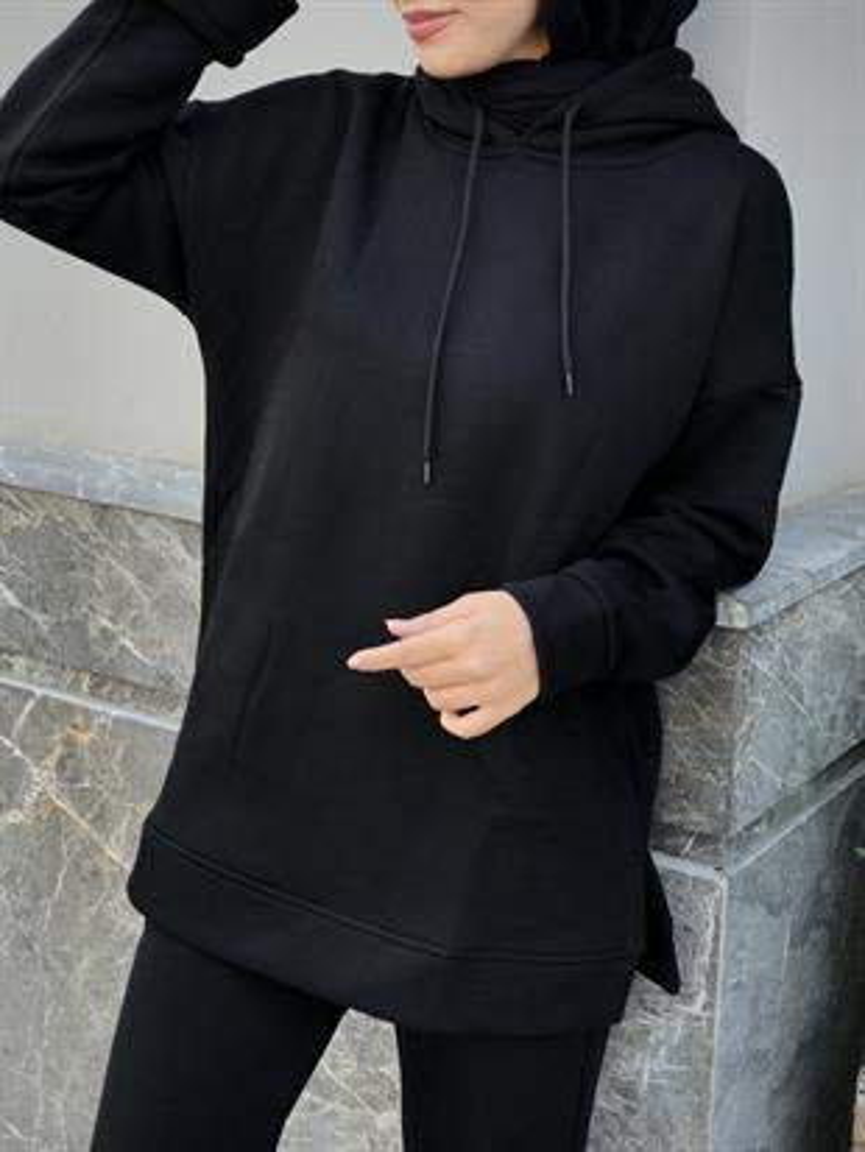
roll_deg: -2.5
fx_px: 1898
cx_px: 432
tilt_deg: -15.2
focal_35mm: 57
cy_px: 576
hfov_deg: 25.7
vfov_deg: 33.8
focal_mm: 6.6
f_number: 2.8
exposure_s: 1/100
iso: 20
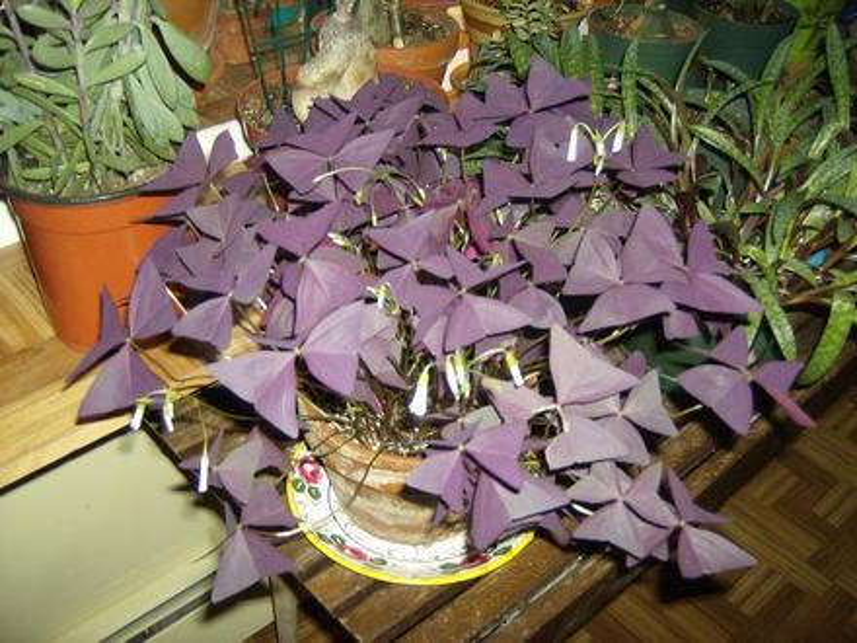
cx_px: 428
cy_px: 322
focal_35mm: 36
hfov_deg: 51.4
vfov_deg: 39.7
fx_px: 891
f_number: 2.8
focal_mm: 6
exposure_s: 1/60
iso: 200
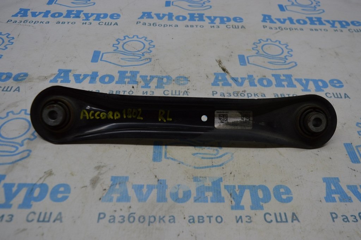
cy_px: 120
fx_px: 331
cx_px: 180
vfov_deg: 39.9
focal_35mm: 33
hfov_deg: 57.3
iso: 400
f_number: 5.6
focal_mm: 22
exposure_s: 1/125
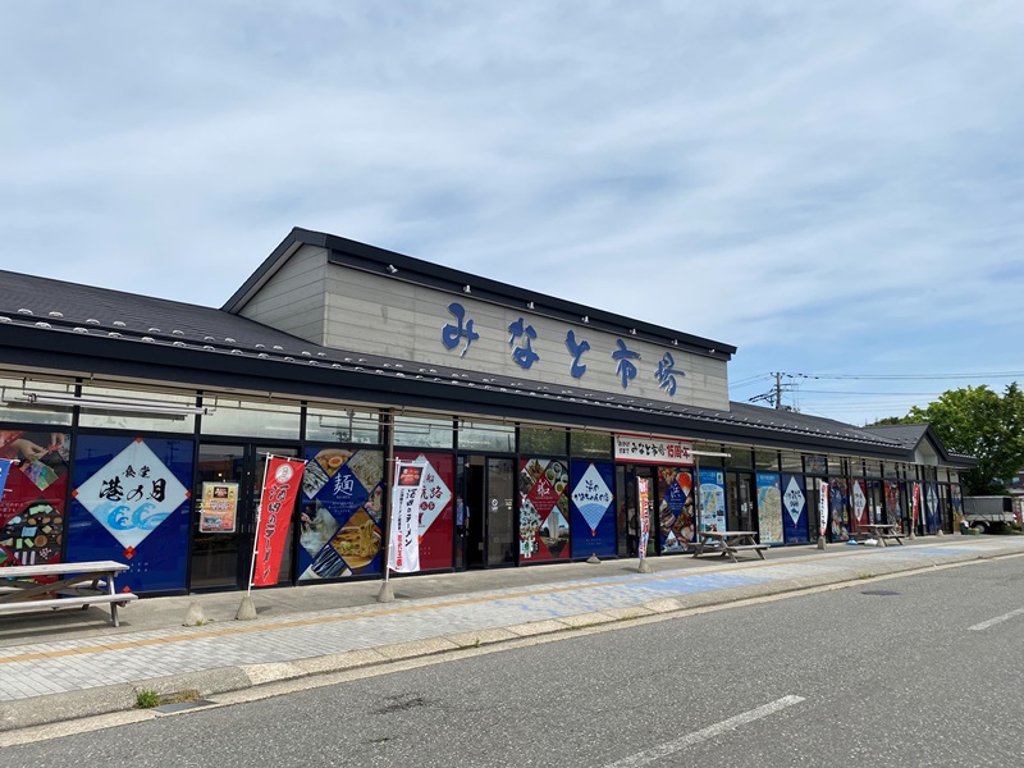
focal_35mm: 26
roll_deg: +1.1
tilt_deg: +8.4
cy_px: 384
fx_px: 769
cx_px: 512
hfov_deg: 67.3
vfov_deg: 53.1
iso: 32
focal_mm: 4.25
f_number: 1.8
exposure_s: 1/4444
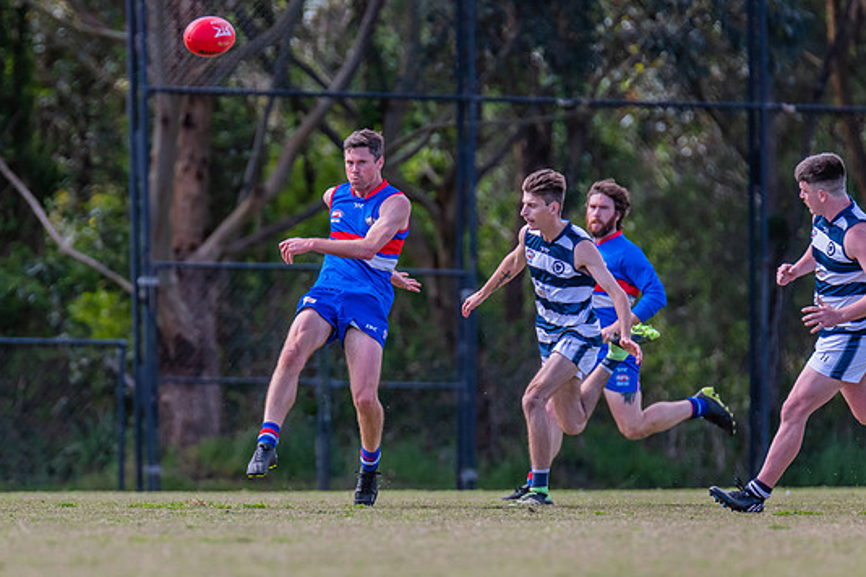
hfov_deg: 3.7
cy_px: 318
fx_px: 13446
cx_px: 323
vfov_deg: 2.5
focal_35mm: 559
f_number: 4.5
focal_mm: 420
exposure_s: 1/2000
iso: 800
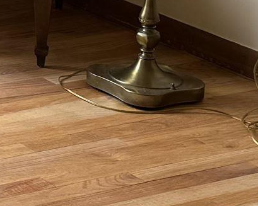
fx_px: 1344
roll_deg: +0.1
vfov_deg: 8.4
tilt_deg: -10.7
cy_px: -190
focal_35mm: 176
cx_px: -442
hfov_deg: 9.3
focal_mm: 6.76
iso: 64
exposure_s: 1/172
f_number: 1.78
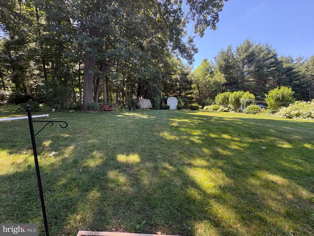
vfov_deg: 85.7
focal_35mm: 14
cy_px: 118
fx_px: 127
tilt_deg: -6.0
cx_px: 157
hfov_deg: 102.1
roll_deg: +2.2
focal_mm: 2.22
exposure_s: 1/135
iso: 64
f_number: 2.2
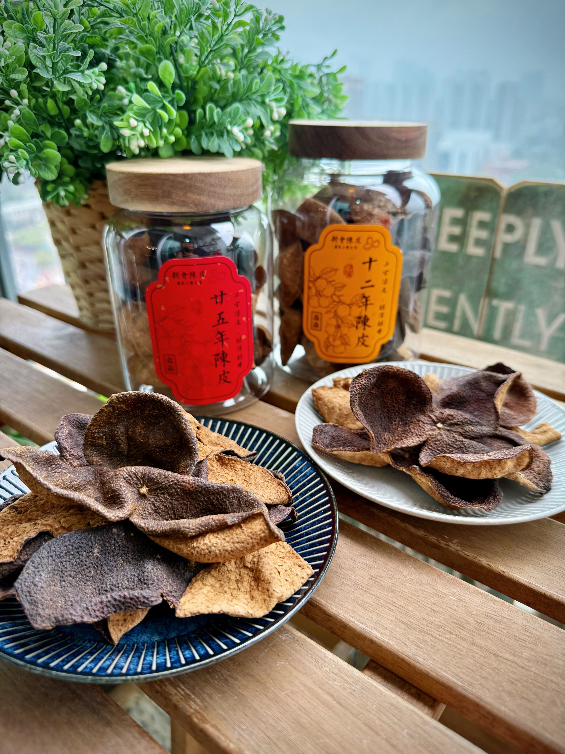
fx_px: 522
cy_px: 377
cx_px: 282
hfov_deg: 56.8
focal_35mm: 24
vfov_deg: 71.6
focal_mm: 6.76
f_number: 1.78
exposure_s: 1/243
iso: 160
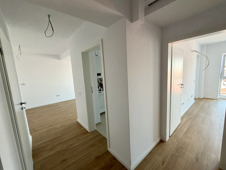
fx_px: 98
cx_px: 121
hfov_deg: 98.0
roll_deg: +1.5
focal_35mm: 15
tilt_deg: -8.0
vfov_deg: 81.8
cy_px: 85
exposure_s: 1/121
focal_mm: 2.22
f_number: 2.2
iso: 200
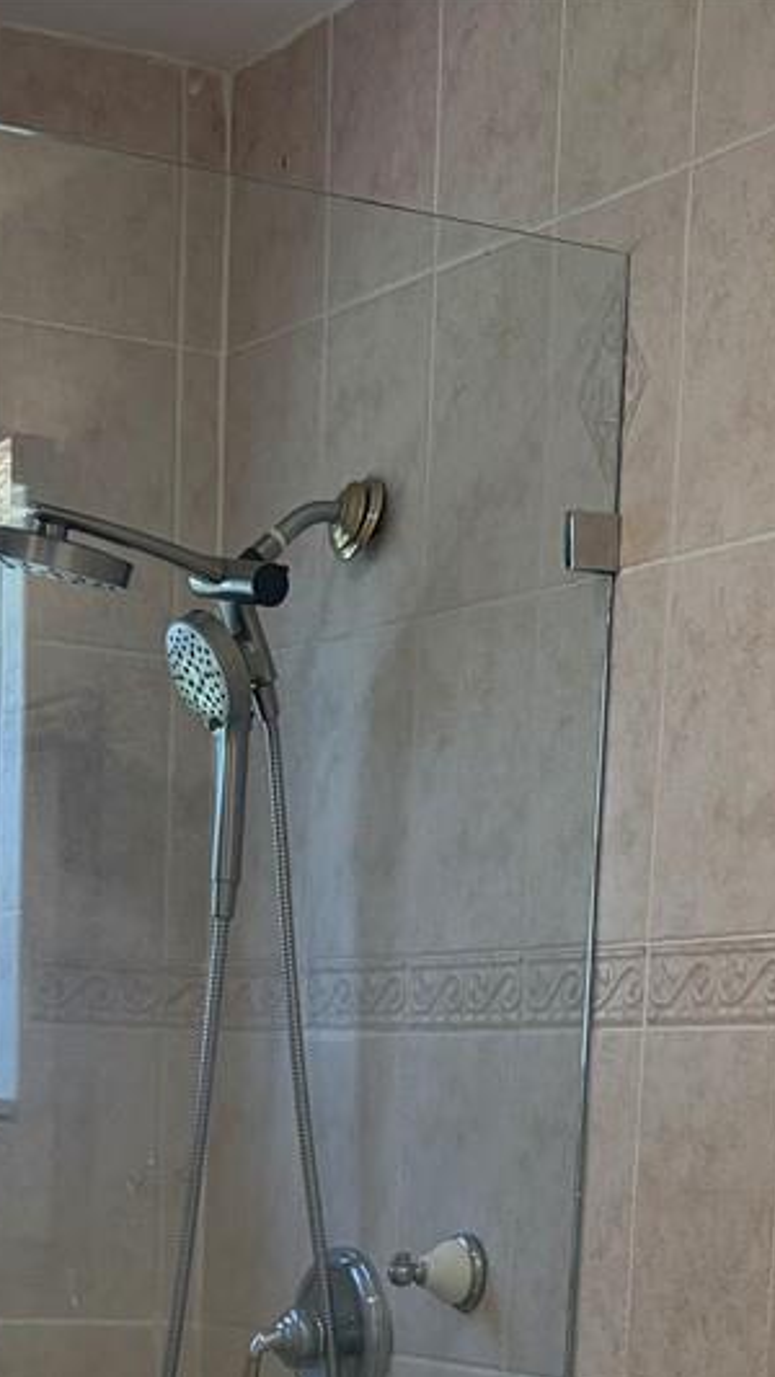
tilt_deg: -7.9
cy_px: 1537
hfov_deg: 14.2
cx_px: 375
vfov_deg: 23.4
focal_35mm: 85
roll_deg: -1.7
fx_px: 3104
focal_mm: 5.96
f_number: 1.6
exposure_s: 1/229
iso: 100
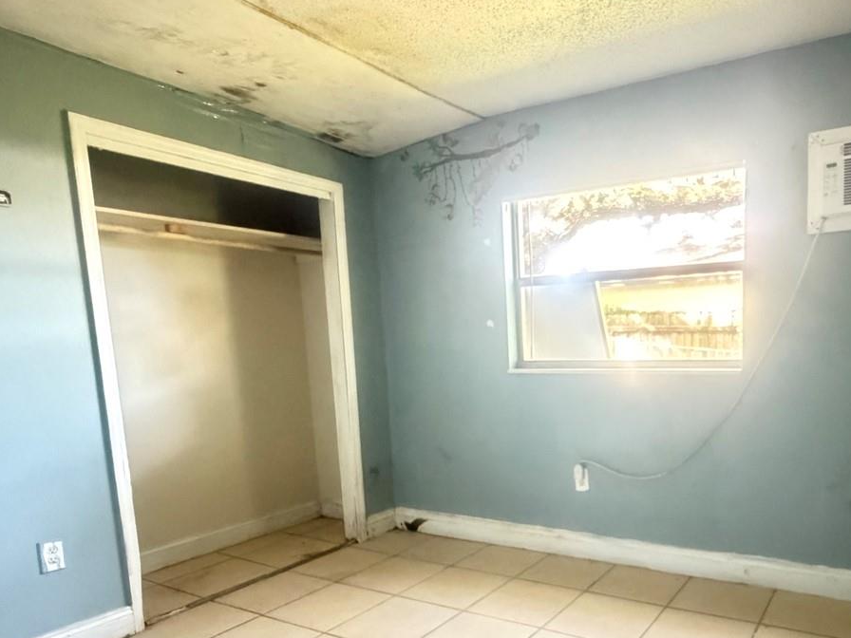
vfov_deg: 53.8
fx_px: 615
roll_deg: +1.3
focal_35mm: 25
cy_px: 425
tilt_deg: -8.3
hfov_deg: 66.8
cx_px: 591
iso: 2000
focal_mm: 2.22
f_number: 2.2
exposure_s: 1/30
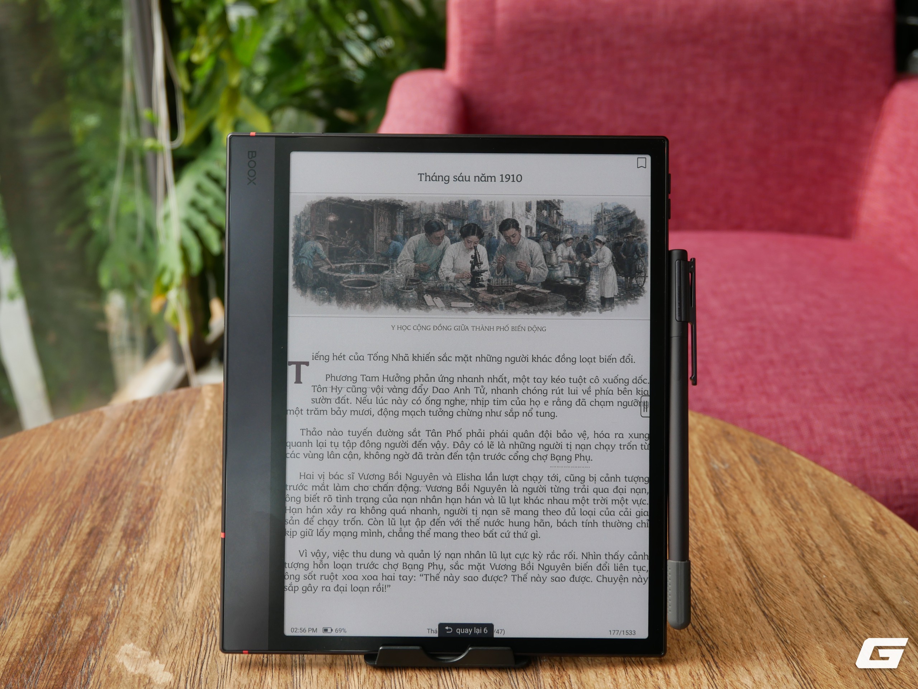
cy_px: 344
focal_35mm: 40
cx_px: 459
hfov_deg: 46.8
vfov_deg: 36.0
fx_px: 1061
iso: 200
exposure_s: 1/125
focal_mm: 20
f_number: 4.4
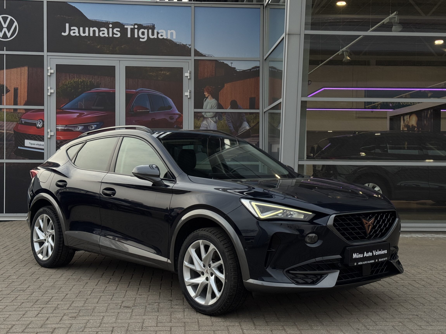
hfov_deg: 39.7
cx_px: 223
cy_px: 167
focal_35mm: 48
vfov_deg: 30.3
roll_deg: +0.2
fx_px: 618
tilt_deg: +0.3
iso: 64
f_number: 1.78
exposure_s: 1/739
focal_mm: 6.76
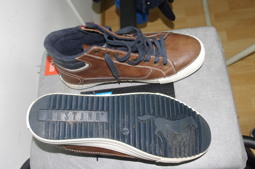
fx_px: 255
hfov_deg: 53.2
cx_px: 128
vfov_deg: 36.8
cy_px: 84
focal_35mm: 36
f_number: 8
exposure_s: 1/20
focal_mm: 24.38
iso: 1600
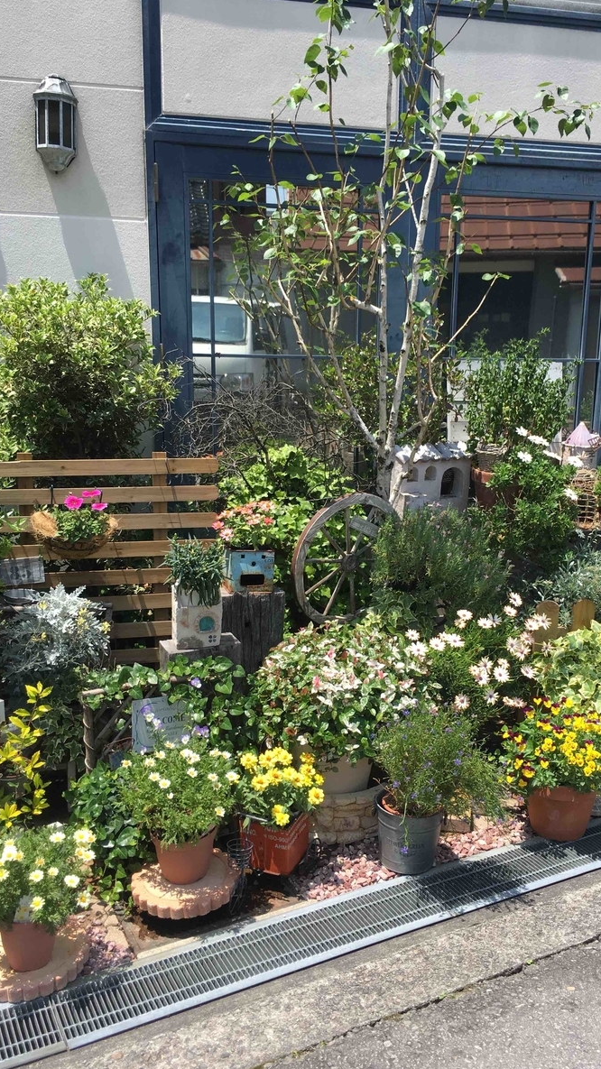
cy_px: 539
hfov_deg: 36.5
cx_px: 373
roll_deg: -0.7
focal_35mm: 32
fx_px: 907
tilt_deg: -12.4
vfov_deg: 61.0
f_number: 2.2
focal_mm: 4.15
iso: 25
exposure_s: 1/874
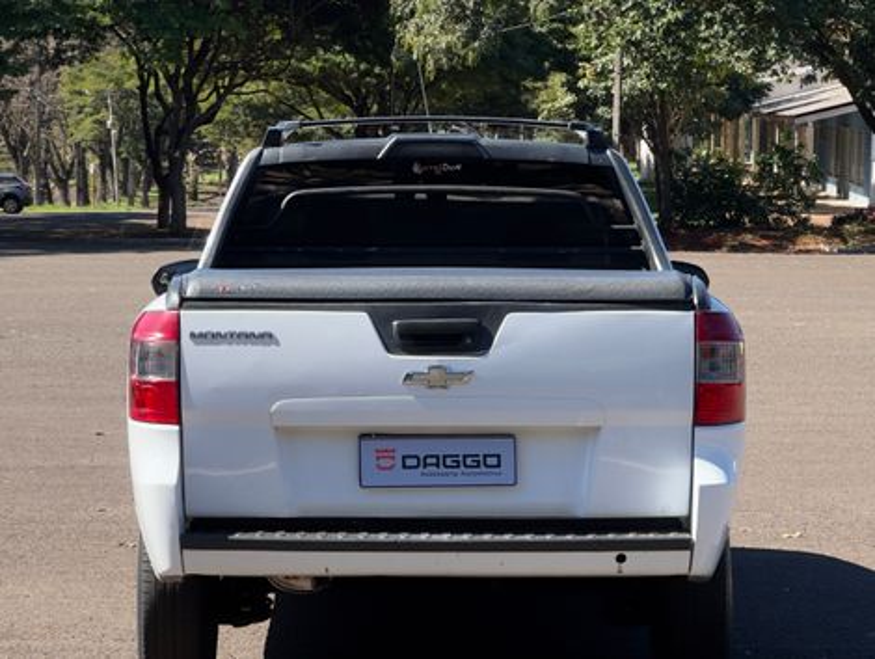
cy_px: 330
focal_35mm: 77
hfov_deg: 25.3
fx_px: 1949
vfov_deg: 19.2
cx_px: 438
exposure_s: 1/259
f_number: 2.8
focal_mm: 9
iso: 25
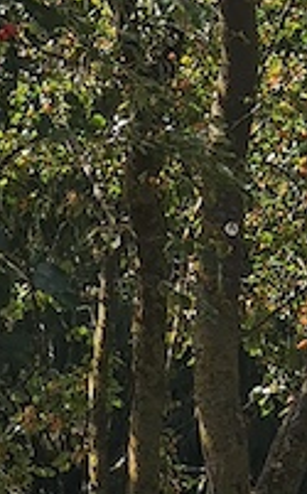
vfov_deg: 10.1
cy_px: -192
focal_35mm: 203
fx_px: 2727
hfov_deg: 6.4
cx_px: -27
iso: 50
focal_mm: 5.58
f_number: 1.8
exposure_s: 1/3344
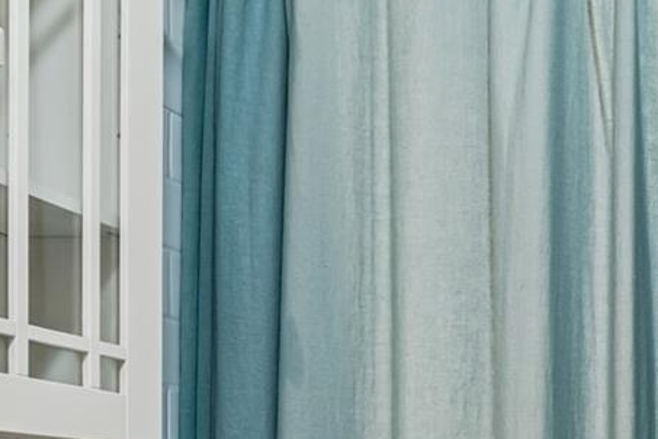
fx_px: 969
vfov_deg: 23.6
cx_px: 864
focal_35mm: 53
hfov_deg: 29.7
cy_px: 507
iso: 100
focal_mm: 10
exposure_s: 1/2
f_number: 7.1
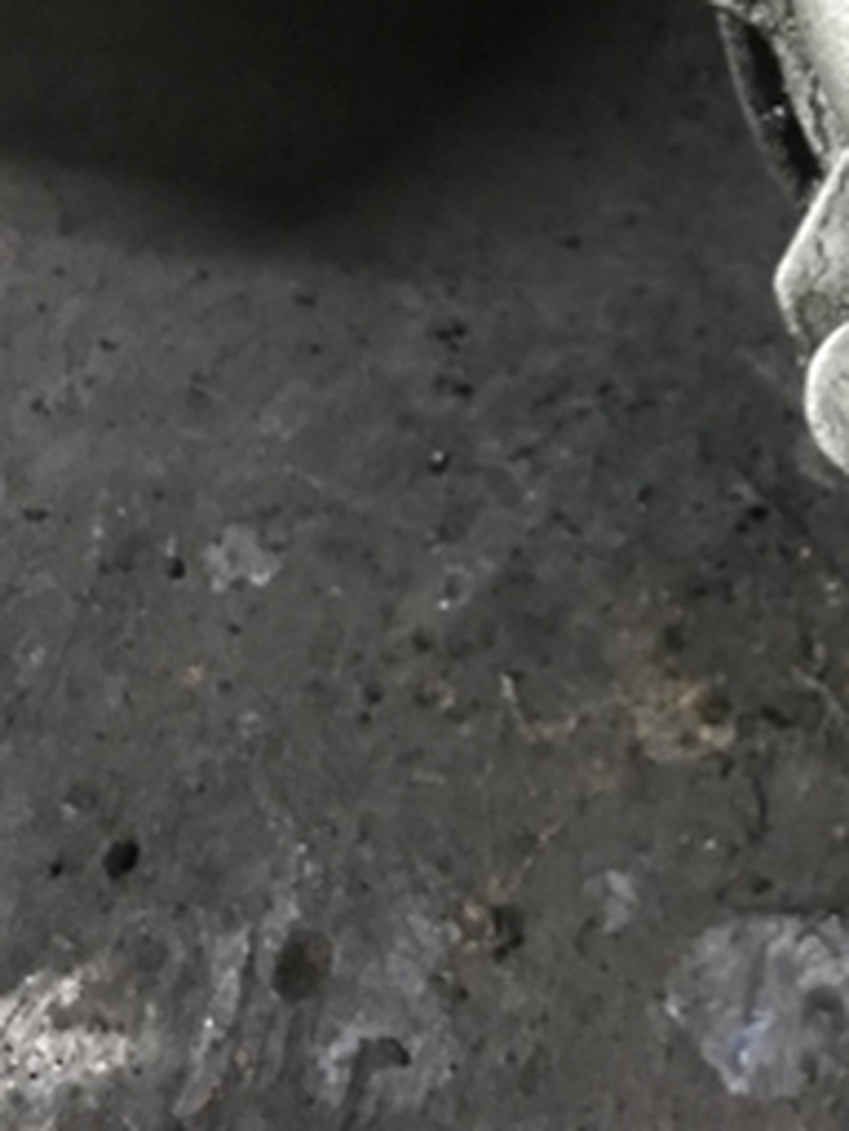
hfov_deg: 17.9
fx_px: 2289
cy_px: 121
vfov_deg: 26.9
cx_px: 1402
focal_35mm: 70
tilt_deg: -66.9
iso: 80
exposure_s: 1/6
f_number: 1.8
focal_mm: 3.99
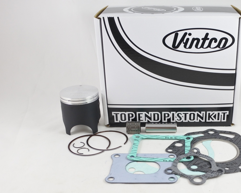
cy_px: 98
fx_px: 264
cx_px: 139
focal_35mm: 37
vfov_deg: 40.1
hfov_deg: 48.9
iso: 450
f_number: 3.8
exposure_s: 1/125
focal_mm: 12.1
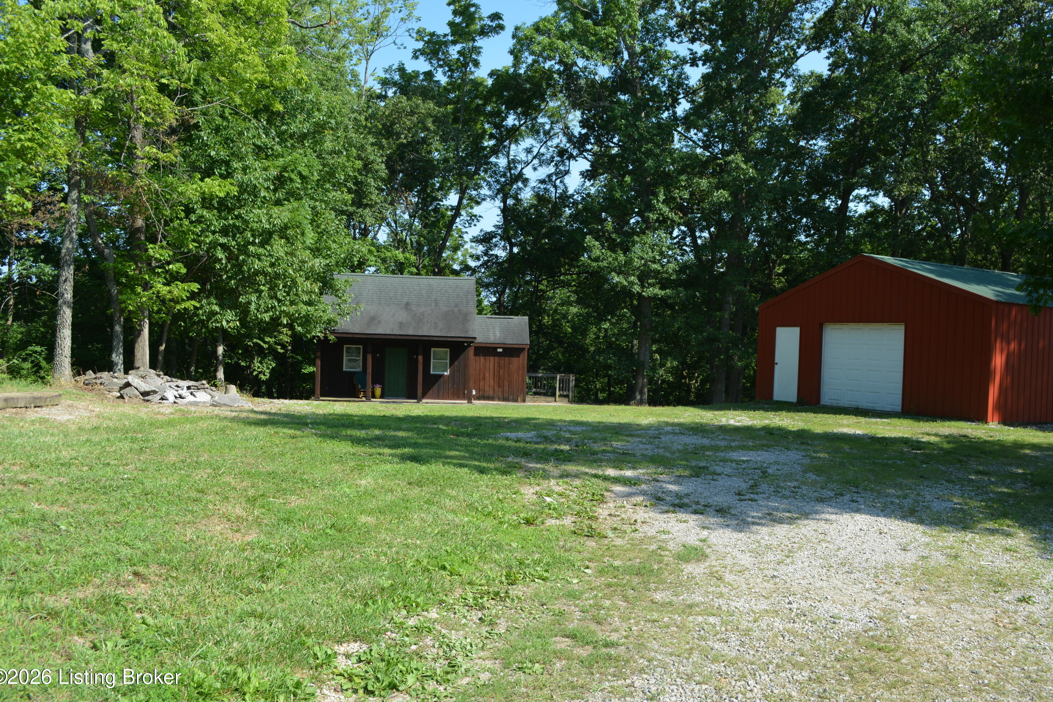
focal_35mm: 31
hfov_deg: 60.3
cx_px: 534
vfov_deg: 42.3
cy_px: 347
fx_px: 907
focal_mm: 20
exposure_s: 1/250
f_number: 8
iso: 180
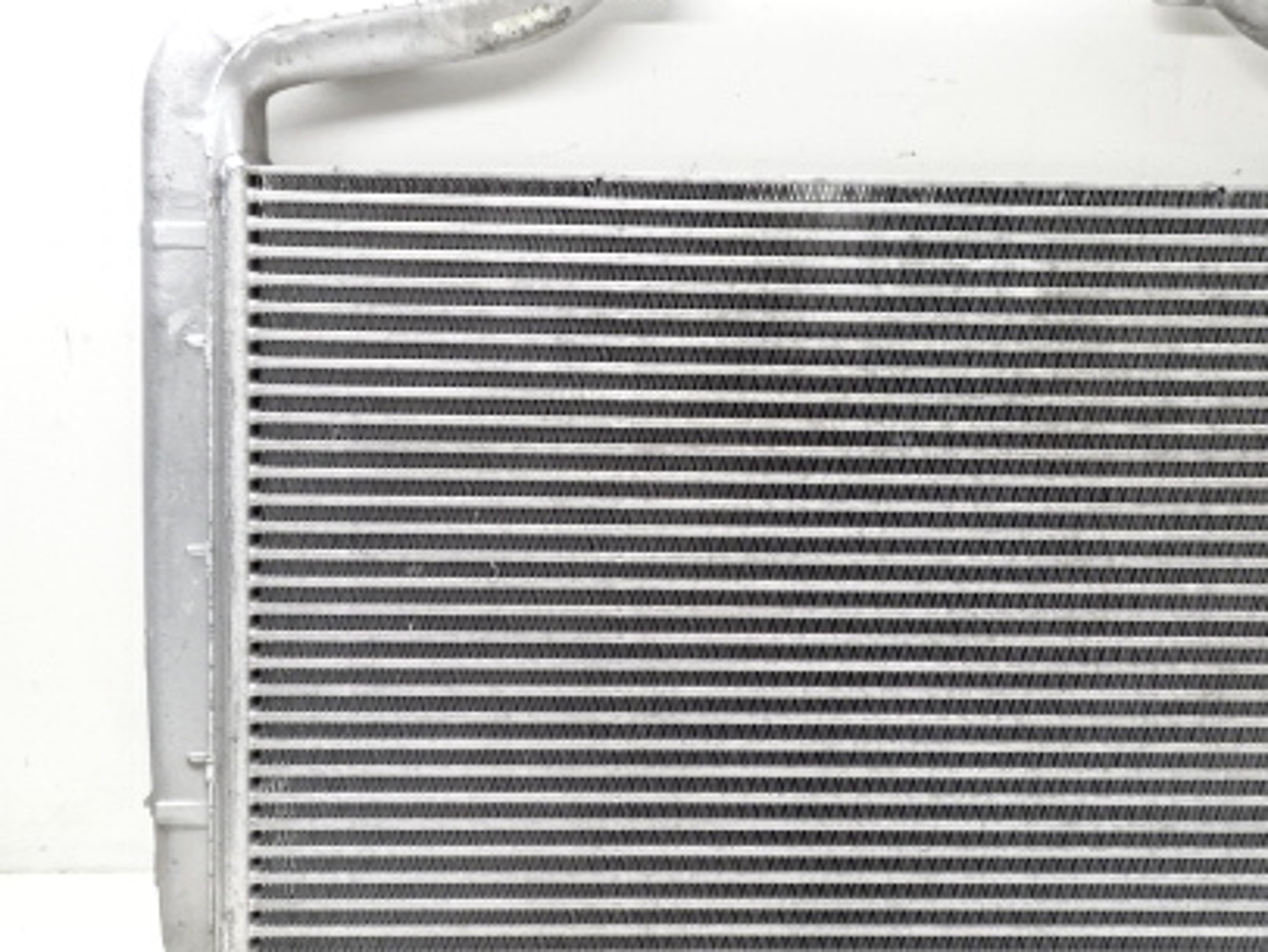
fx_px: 1906
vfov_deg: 27.9
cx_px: 899
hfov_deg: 36.2
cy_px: 309
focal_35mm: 52
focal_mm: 5.61
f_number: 4
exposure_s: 1/40
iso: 320
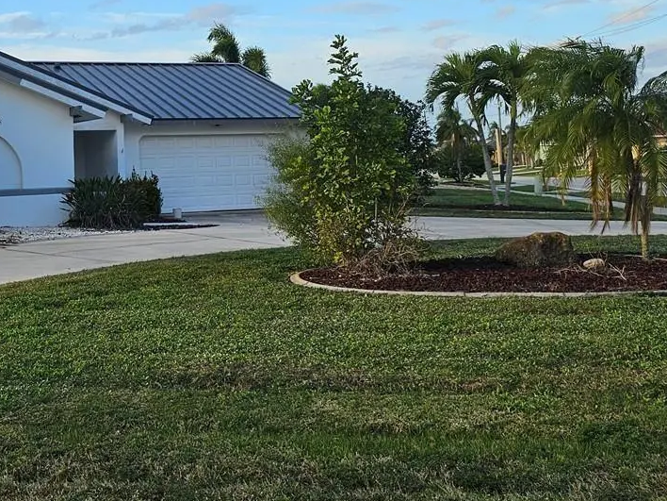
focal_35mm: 52
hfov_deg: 35.2
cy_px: 9
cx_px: 102
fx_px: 1002
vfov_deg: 26.6
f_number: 1.7
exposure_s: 1/267
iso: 10
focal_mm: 6.3
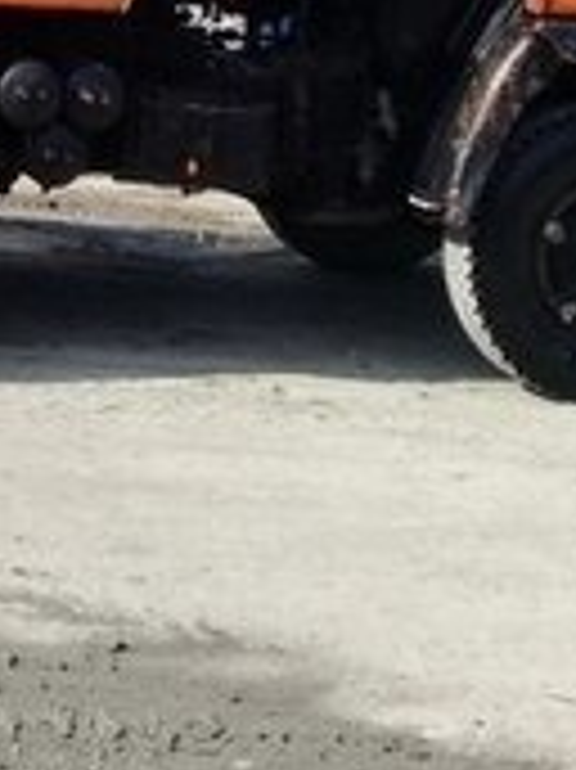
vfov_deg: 20.2
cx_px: -212
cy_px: -185
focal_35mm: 90
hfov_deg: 15.5
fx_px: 1999
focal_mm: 3.3
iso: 50
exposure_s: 1/1048
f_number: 2.2
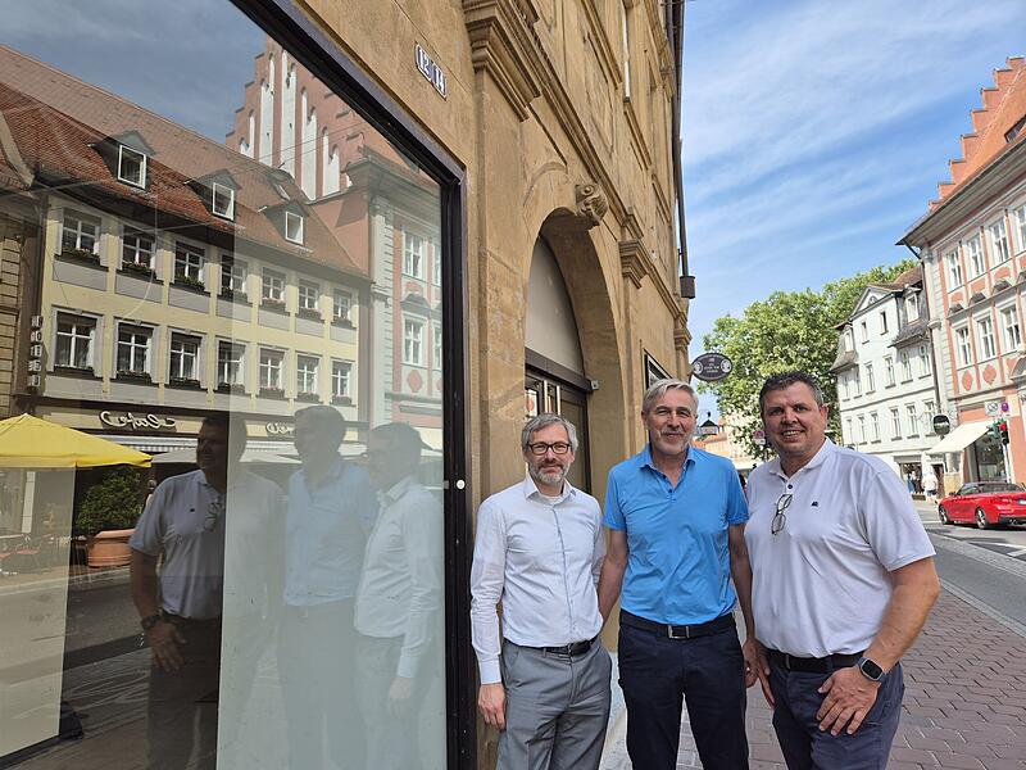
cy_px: 385
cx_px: 513
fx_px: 682
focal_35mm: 23
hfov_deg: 73.9
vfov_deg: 58.9
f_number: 1.8
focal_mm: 5.4
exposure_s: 1/992
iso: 25
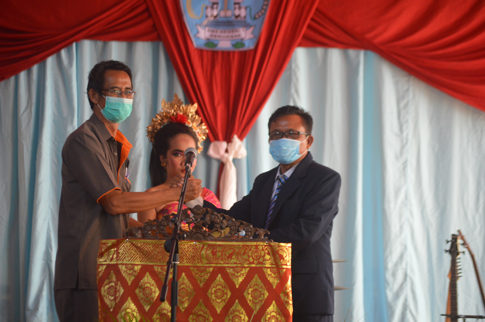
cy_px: 161
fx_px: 1716
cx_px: 242
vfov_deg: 10.7
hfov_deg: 16.1
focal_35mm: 128
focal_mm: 85
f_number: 4.2
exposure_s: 1/60
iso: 900
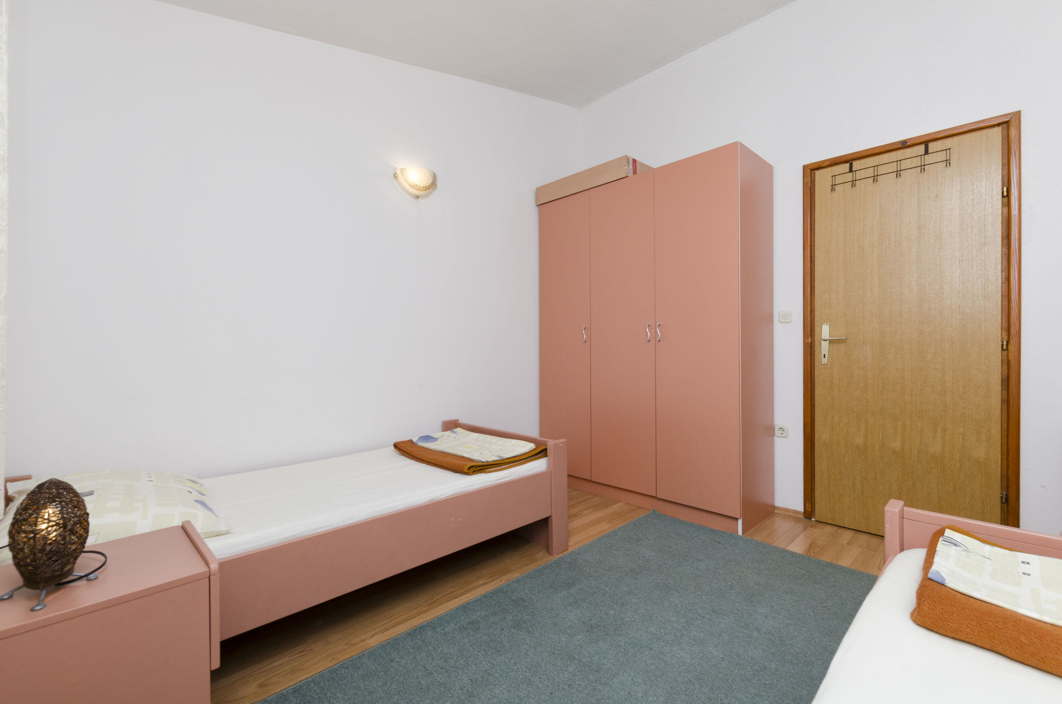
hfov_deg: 100.5
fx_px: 442
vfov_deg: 77.1
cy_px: 352
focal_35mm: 15
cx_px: 531
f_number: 8
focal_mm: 10
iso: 100
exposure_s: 1/160
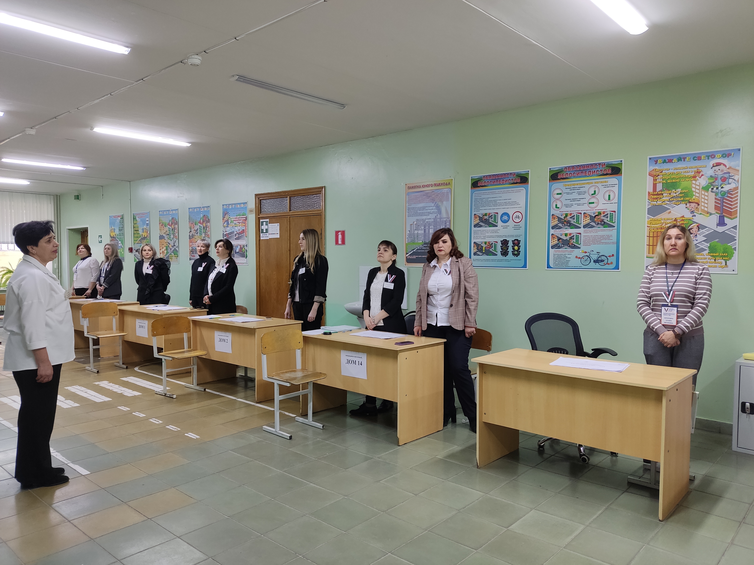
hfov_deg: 69.4
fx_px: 545
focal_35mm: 25
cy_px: 282
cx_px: 377
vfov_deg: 54.9
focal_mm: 4.71
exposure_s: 1/33
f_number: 1.79
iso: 232
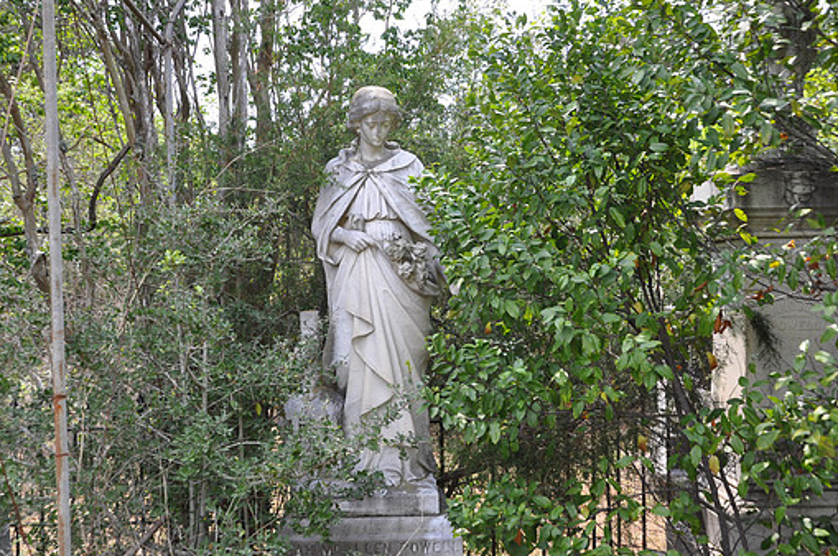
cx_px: 384
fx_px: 953
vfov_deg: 32.5
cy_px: 266
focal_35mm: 41
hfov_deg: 47.4
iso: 320
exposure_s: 1/125
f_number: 5.6
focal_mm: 24
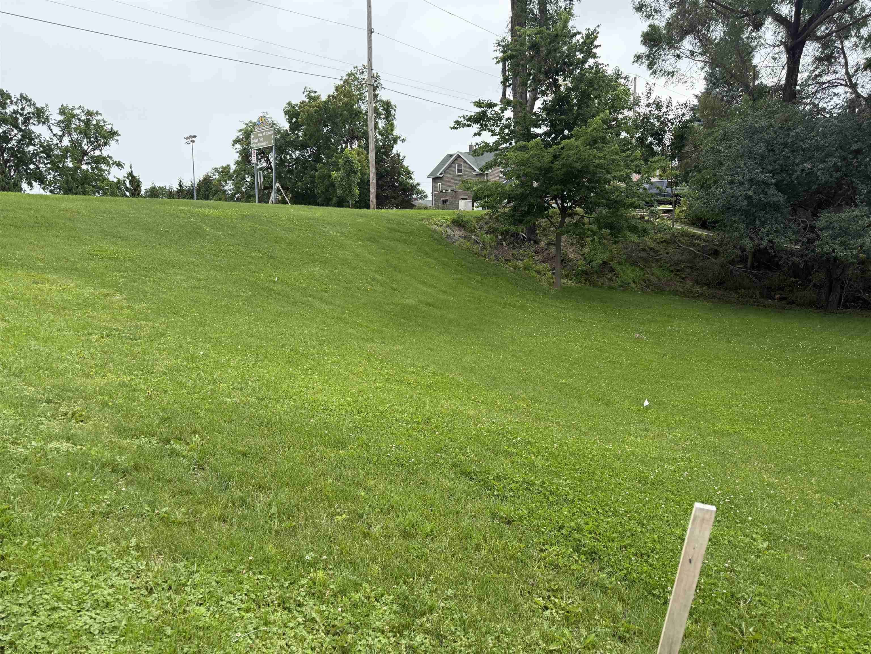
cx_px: 436
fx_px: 604
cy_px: 327
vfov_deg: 56.8
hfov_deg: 71.6
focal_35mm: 24
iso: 100
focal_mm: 6.76
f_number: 1.78
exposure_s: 1/3021
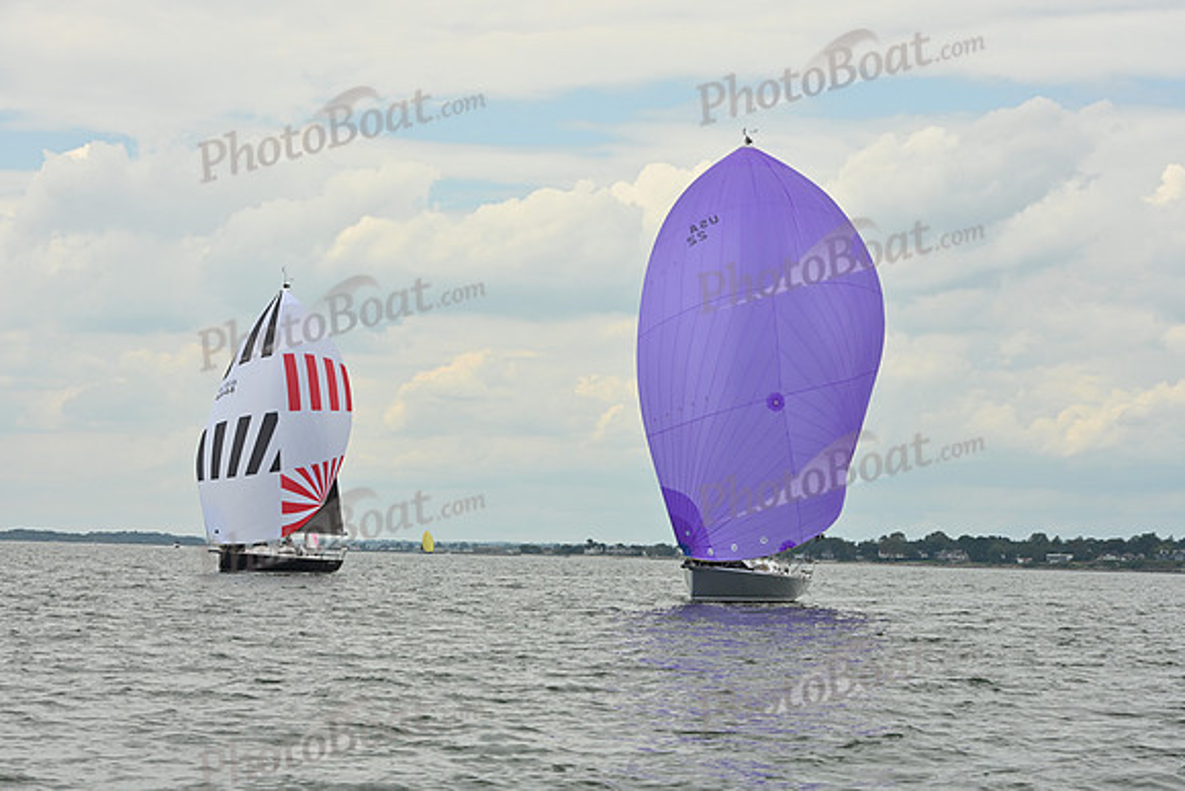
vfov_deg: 15.2
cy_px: 396
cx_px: 592
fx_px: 2963
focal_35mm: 90
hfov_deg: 22.6
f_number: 9
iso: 320
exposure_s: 1/1250
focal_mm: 90
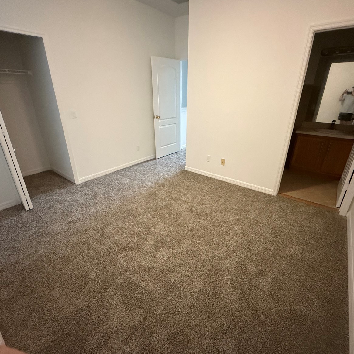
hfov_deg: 84.0
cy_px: 174
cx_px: 180
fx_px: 197
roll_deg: -0.9
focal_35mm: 17
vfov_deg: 84.0
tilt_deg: -22.5
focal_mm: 2.22
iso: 1250
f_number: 2.2
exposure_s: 1/60
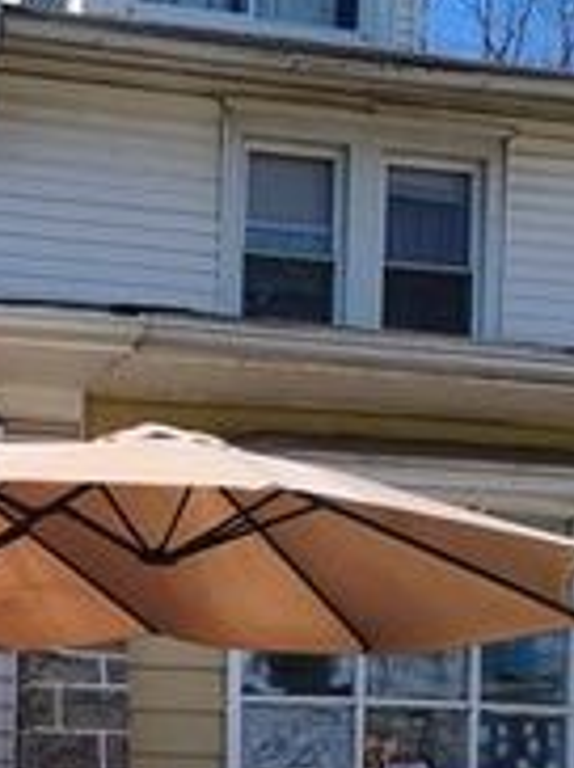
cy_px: 1011
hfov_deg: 15.6
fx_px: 1950
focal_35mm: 88
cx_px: -253
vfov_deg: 20.3
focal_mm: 5.56
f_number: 1.8
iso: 100
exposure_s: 1/2198
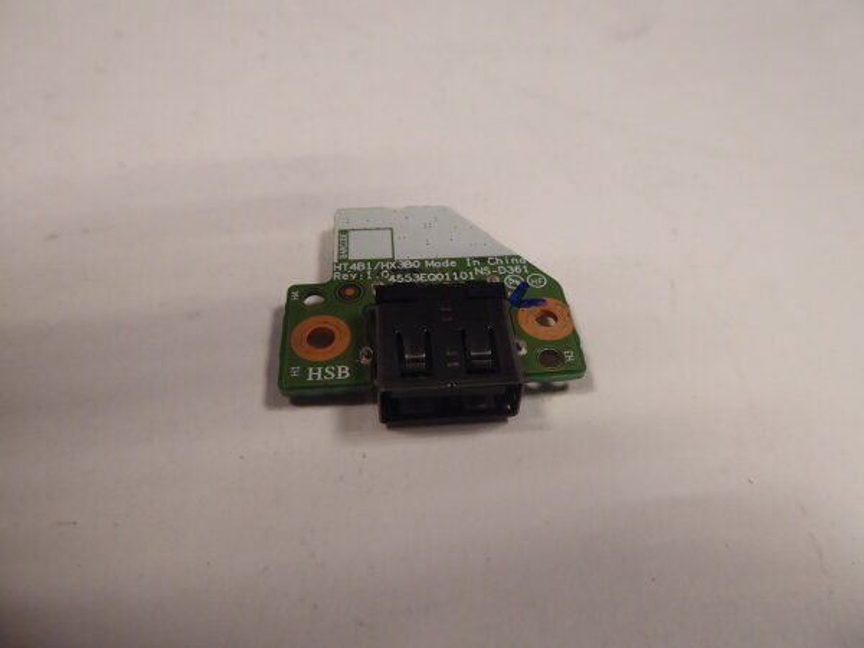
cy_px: 324
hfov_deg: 69.4
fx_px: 624
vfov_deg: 54.9
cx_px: 432
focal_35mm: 25
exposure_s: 1/60
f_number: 3.3
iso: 250
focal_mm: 4.3
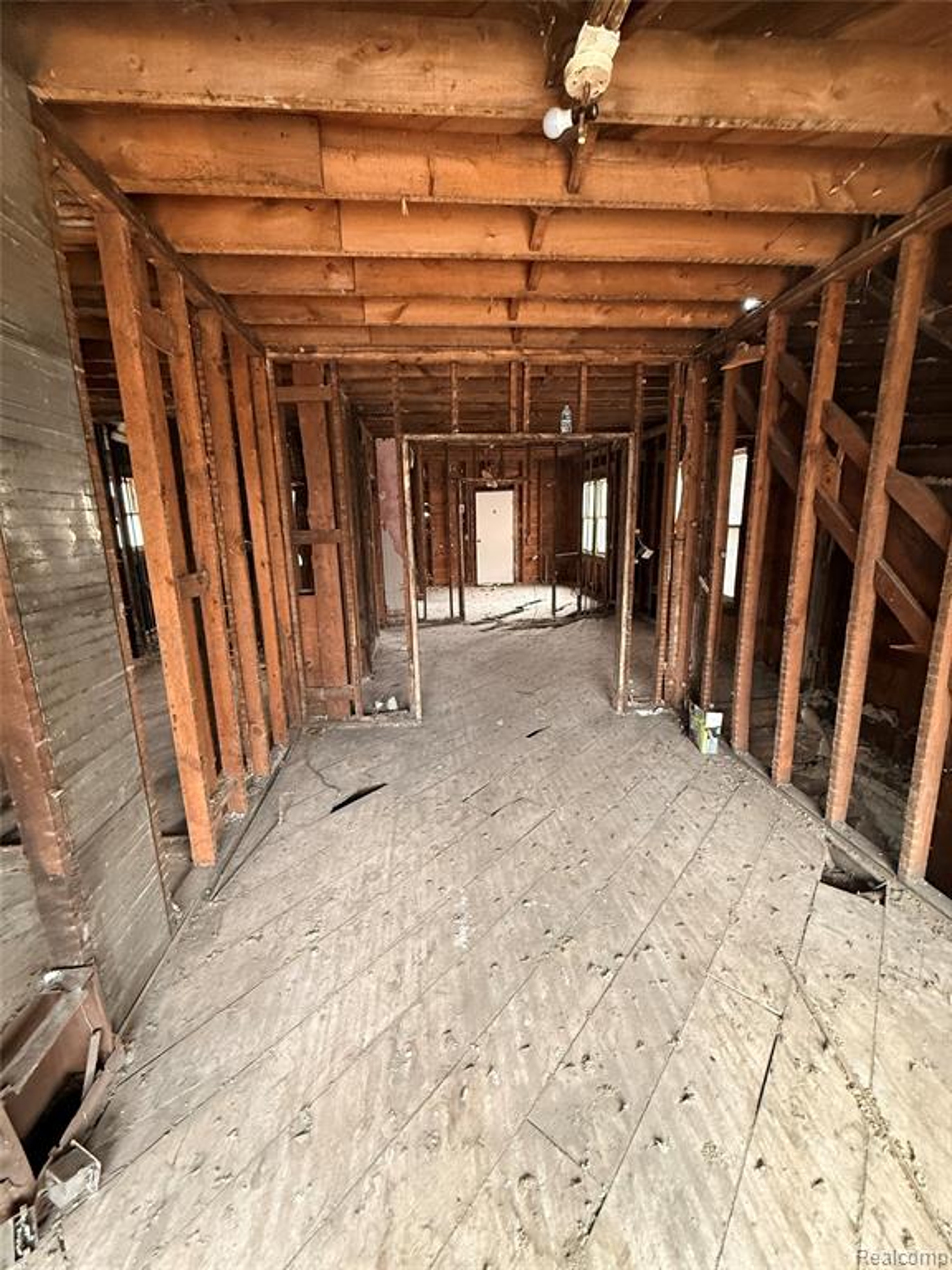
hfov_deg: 85.7
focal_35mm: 14
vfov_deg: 102.1
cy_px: 635
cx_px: 476
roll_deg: +0.9
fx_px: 513
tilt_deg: -12.5
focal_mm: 2.22
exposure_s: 1/60
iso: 500
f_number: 2.2
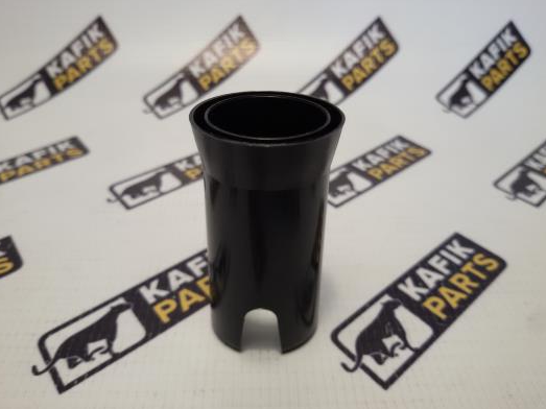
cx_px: 270
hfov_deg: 56.8
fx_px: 505
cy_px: 209
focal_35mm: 32
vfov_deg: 44.1
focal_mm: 2.93
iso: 50
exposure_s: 1/33
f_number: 2.4
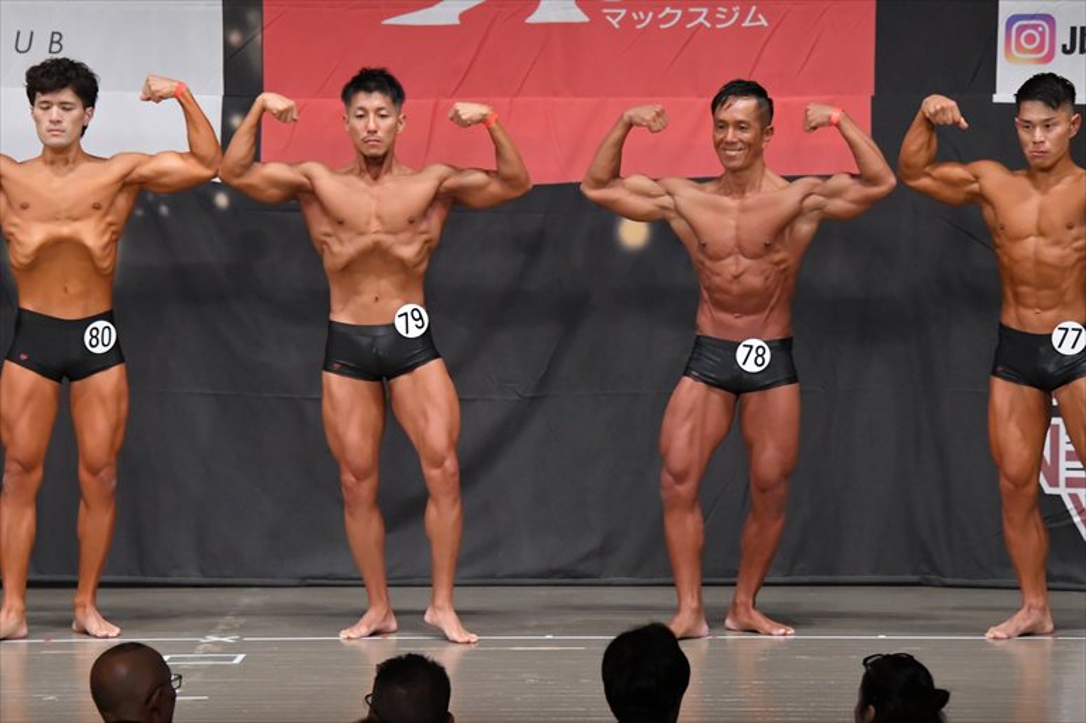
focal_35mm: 202
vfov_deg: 6.8
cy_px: 362
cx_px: 543
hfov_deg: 10.2
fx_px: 6091
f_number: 5.6
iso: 5000
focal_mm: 135
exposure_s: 1/400
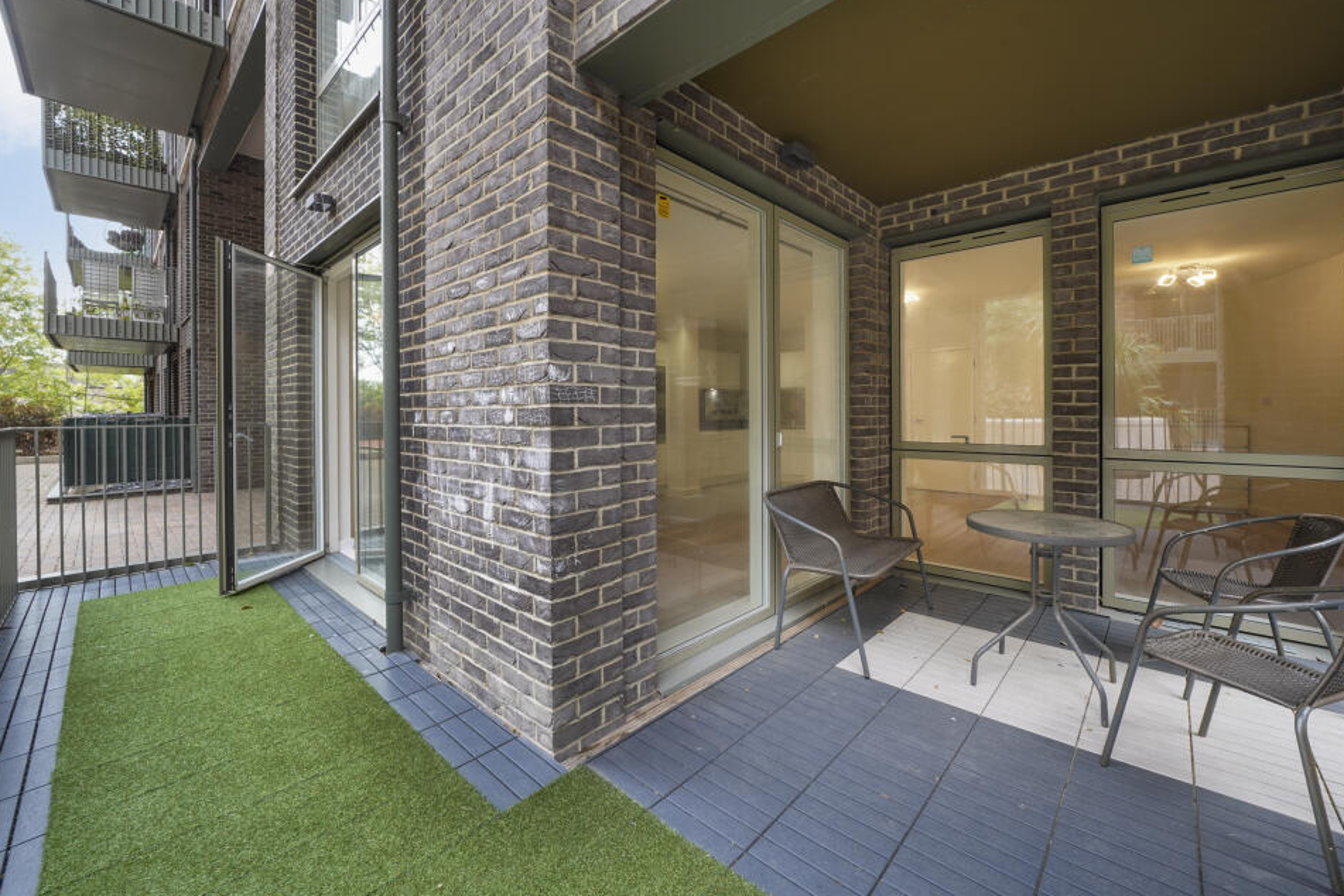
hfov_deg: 104.2
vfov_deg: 81.1
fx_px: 523
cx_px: 683
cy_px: 418
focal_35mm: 14
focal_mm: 13
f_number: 14
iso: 500
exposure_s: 1/10
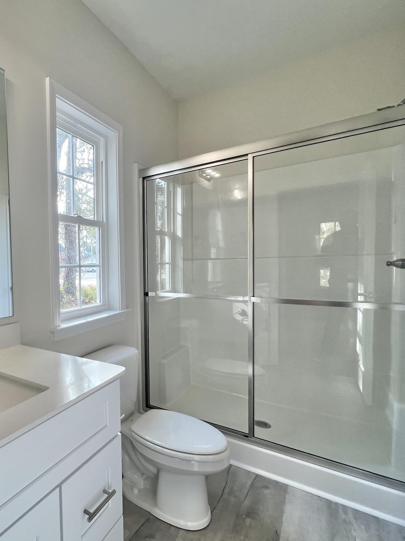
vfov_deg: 87.7
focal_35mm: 18
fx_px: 281
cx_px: 86
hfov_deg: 65.6
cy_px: 277
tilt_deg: -2.8
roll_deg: +1.2
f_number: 1.8
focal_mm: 1.57
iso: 64
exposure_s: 1/120
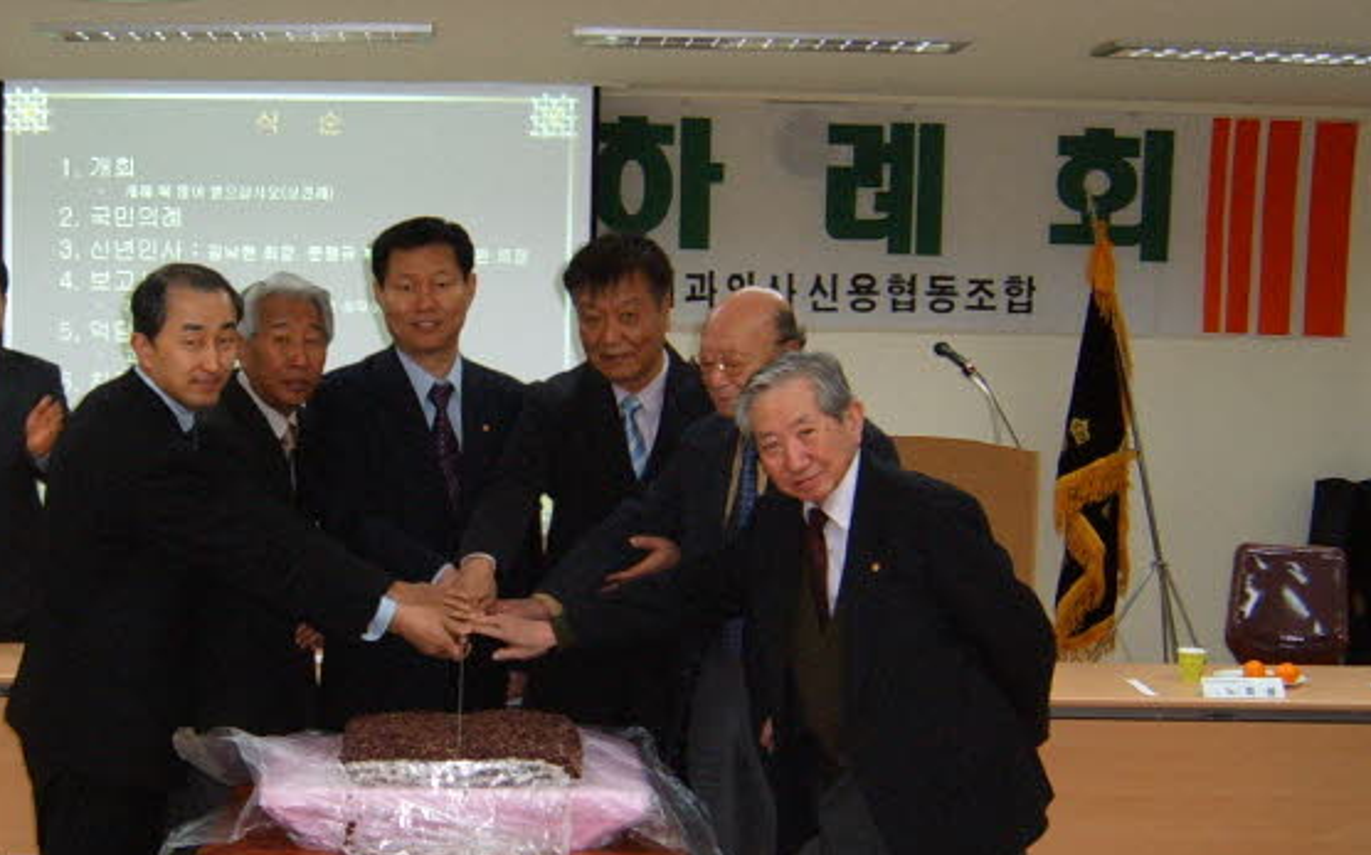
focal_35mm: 60
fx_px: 2241
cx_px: 427
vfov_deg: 21.5
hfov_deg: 33.6
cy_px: 586
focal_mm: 6.2
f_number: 2.9
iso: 141
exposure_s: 1/30
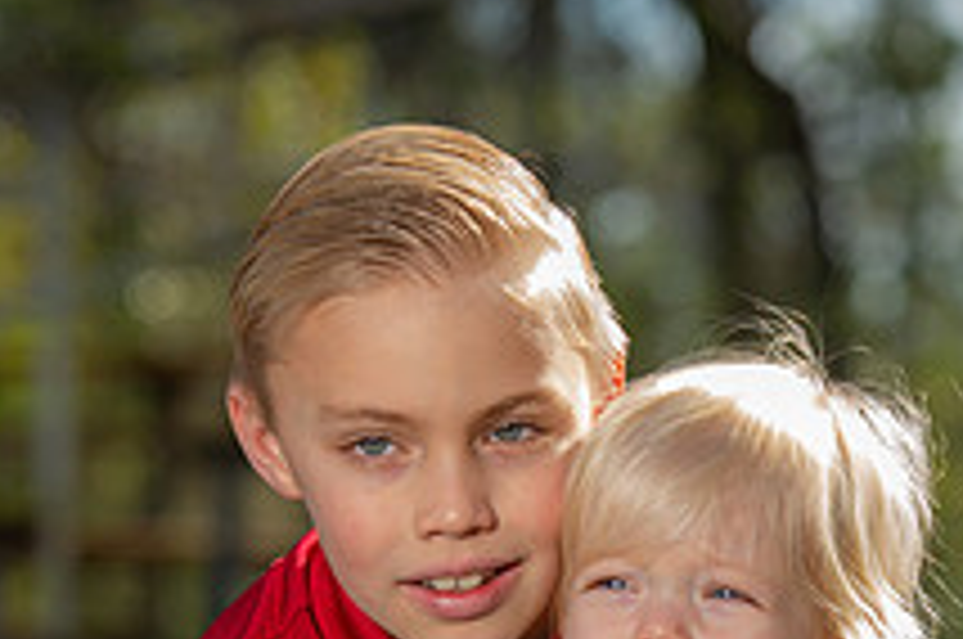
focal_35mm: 298
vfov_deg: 4.6
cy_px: 796
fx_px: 7959
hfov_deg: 6.9
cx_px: 868
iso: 50
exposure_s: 1/250
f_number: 4.5
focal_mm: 110
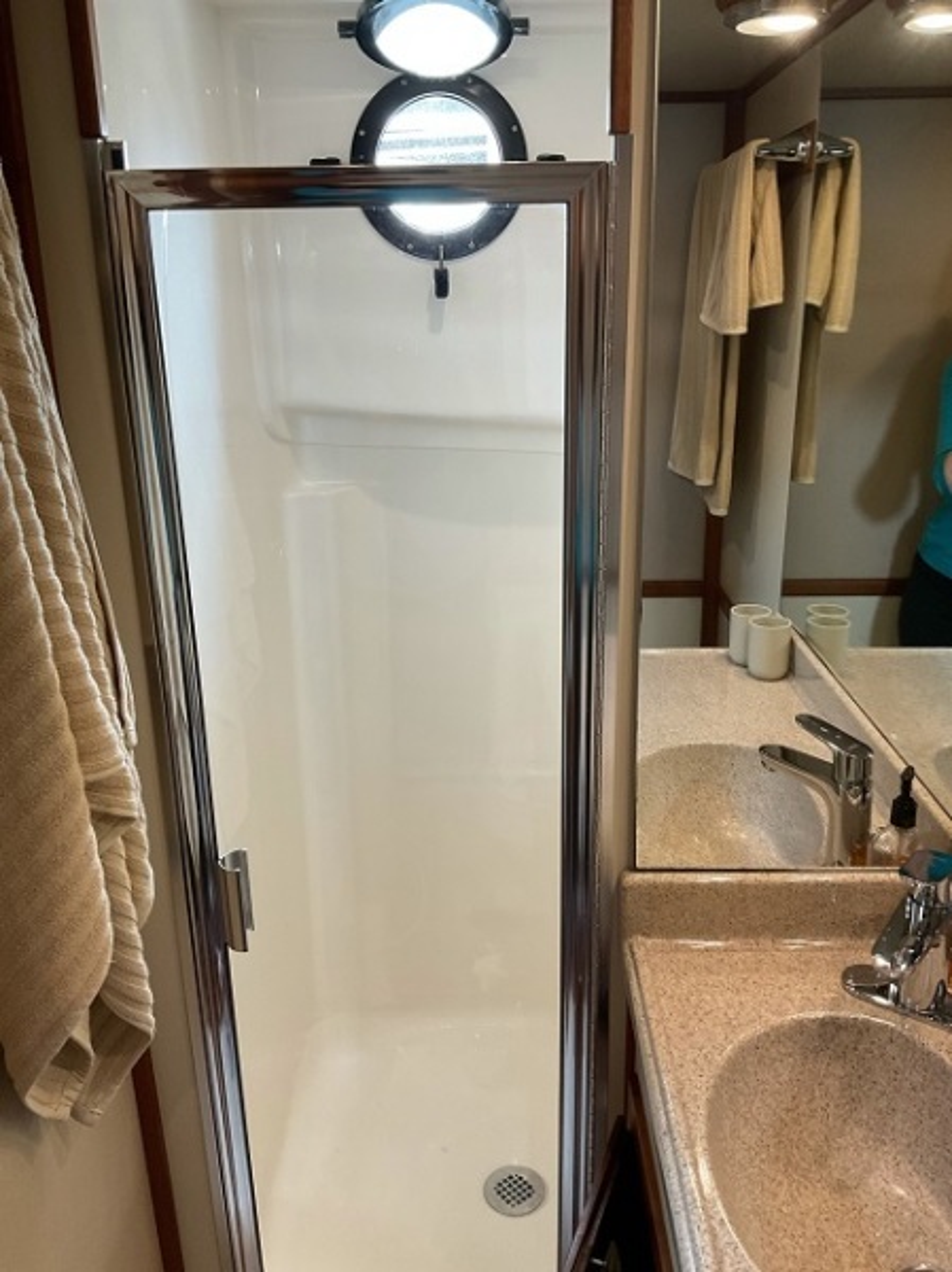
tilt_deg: -18.1
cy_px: 636
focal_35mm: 29
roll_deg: +1.9
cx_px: 476
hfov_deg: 48.2
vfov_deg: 61.7
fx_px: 1065
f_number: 1.8
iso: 80
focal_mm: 3
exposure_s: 1/50
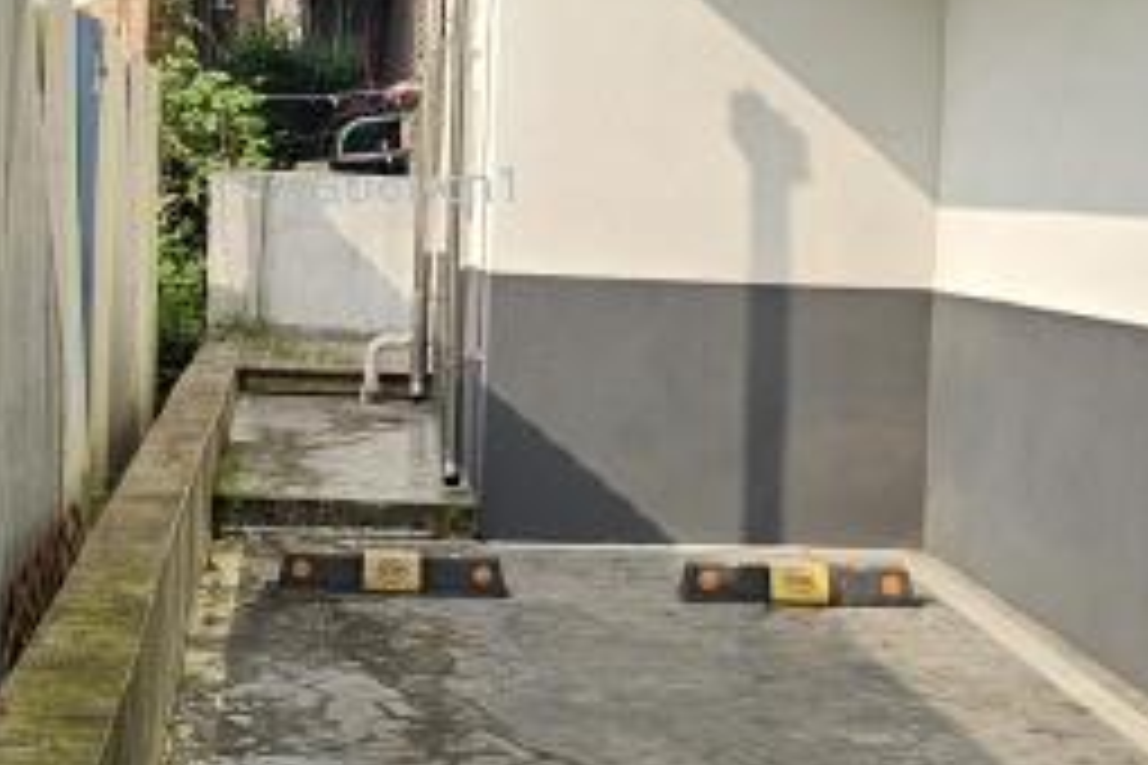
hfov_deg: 26.9
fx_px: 2391
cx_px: 414
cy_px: 216
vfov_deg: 18.1
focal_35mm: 75
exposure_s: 1/372
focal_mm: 6.3
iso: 10
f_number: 1.7
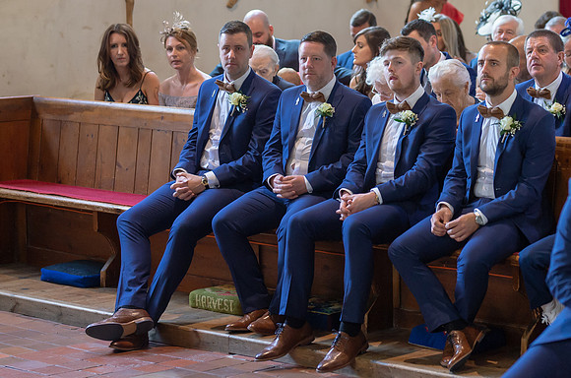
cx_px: 386
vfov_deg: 10.3
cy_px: 83
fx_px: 2088
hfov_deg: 15.5
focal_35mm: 132
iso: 1600
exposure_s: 1/160
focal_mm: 85
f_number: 2.5
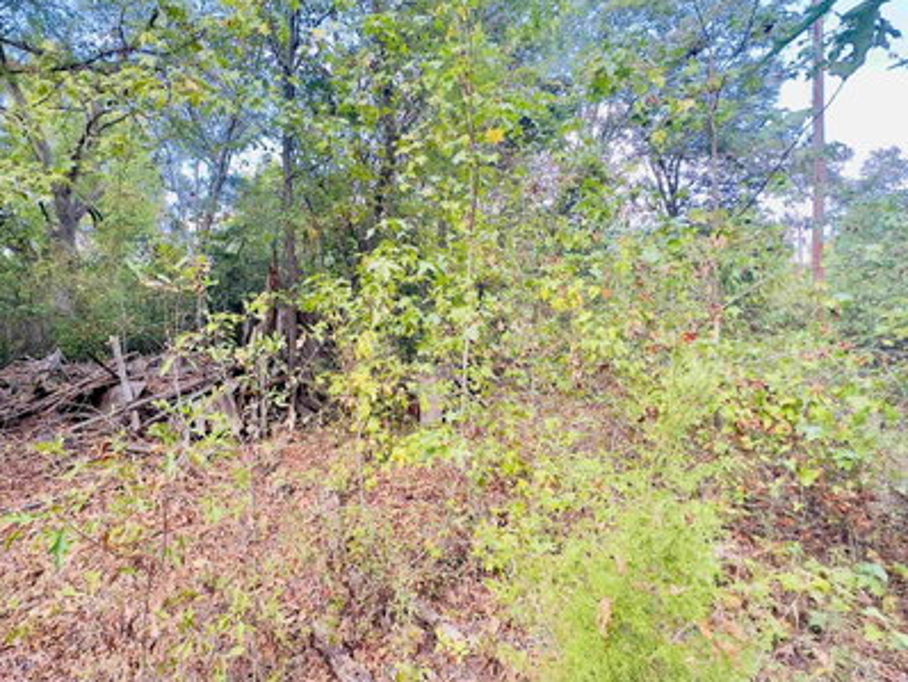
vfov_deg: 71.6
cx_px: 365
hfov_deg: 86.7
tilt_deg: -0.7
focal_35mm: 18
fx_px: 472
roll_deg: +2.1
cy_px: 322
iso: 125
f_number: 2.2
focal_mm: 2.22
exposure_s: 1/99
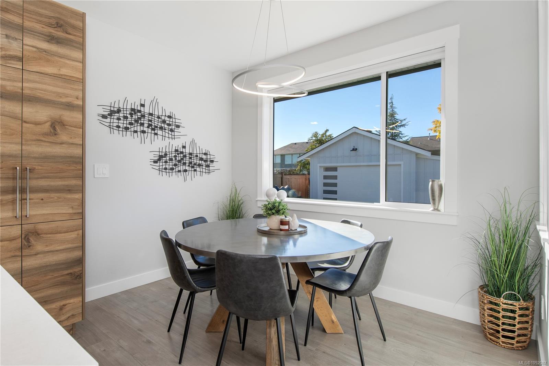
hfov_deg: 90.0
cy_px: 183
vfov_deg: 67.4
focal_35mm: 18
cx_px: 274
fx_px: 274
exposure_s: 1/60
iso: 250
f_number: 8
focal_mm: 12
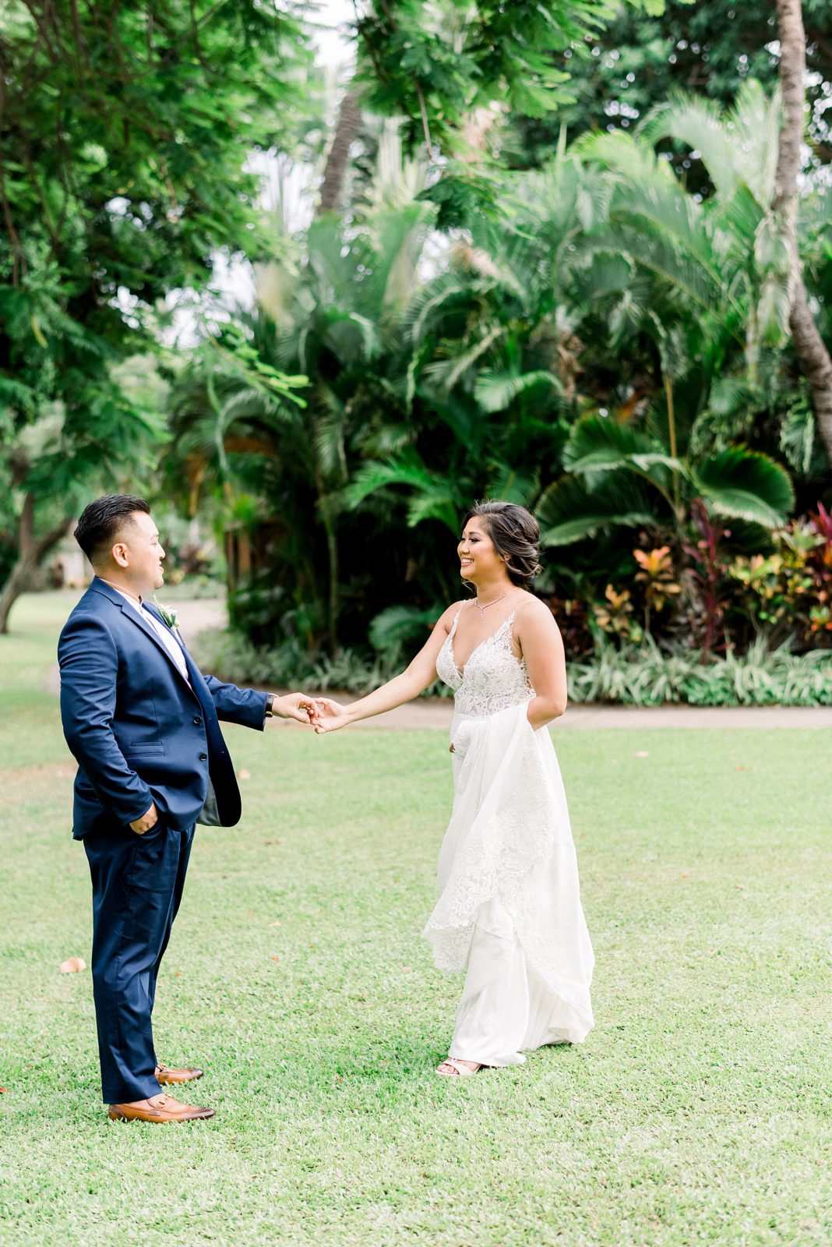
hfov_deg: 23.4
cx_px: 416
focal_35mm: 58
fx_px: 2009
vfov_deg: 34.5
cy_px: 624
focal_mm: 58
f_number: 2.2
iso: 320
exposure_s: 1/1600
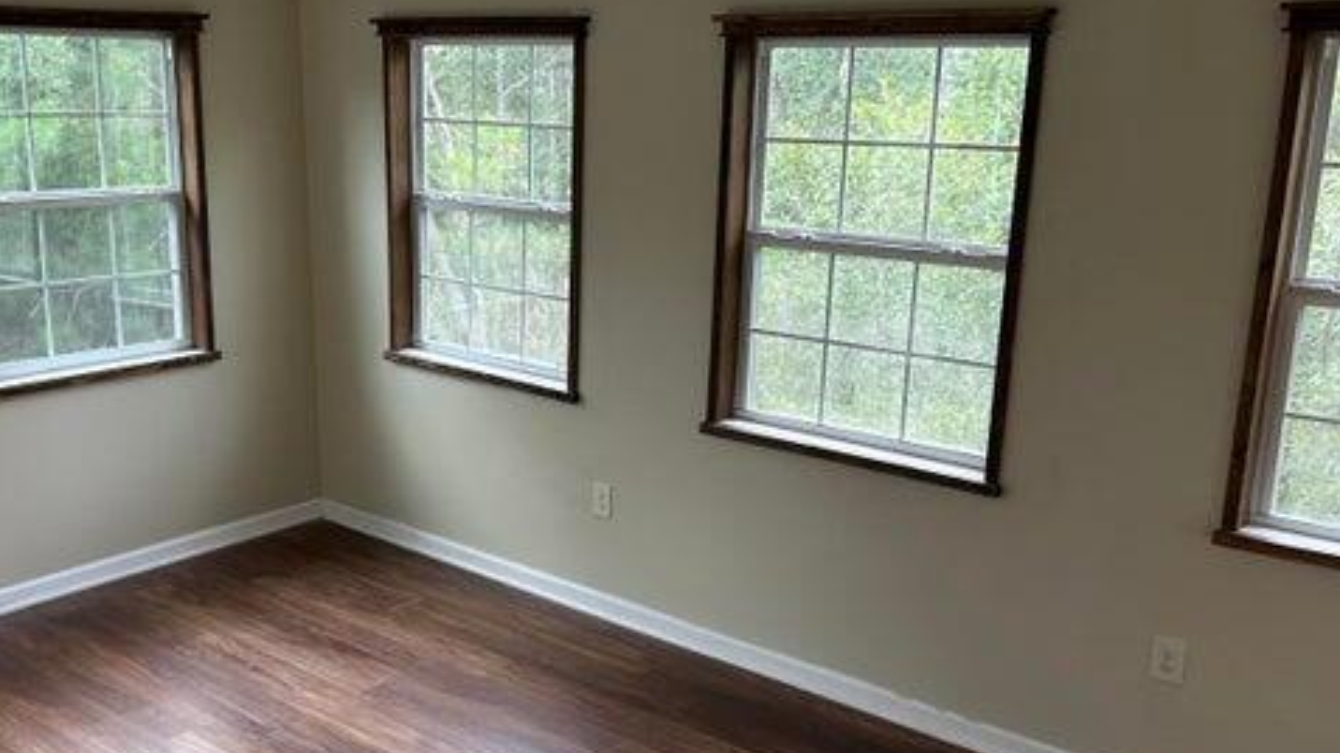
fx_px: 1350
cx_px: 531
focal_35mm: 38
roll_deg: +2.1
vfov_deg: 31.1
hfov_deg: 52.4
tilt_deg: -12.4
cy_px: 433
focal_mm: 5.7
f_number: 1.5
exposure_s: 1/60
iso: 100
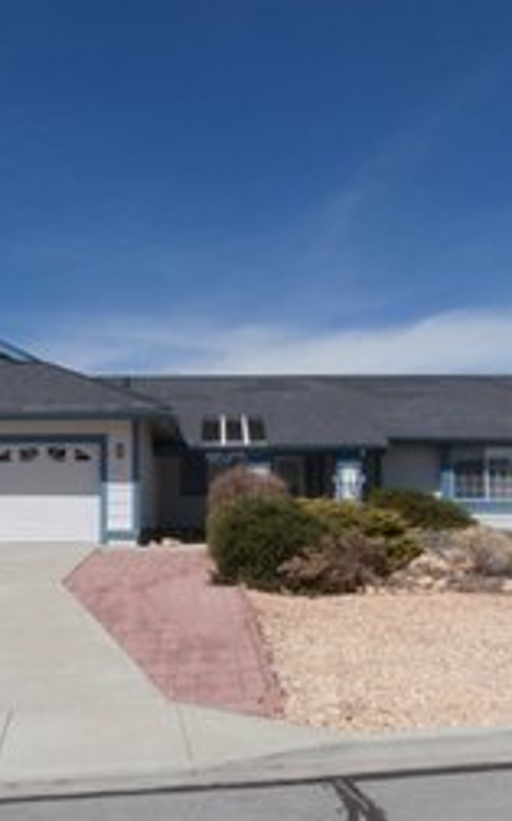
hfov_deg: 35.8
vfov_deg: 55.4
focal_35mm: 35
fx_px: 783
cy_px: 420
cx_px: 170
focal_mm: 4.2
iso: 100
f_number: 7.9
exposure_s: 1/320
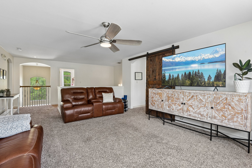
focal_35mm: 16
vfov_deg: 73.7
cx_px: 126
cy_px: 84
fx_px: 112
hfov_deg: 96.7
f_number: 8
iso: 1100
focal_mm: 16
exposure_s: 1/15
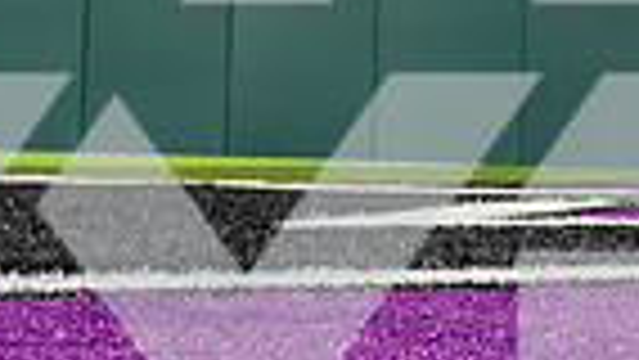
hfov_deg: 12.3
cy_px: -232
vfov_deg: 6.9
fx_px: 2949
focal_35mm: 174
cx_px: 446
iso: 100
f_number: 4.5
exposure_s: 1/1000
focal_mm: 39
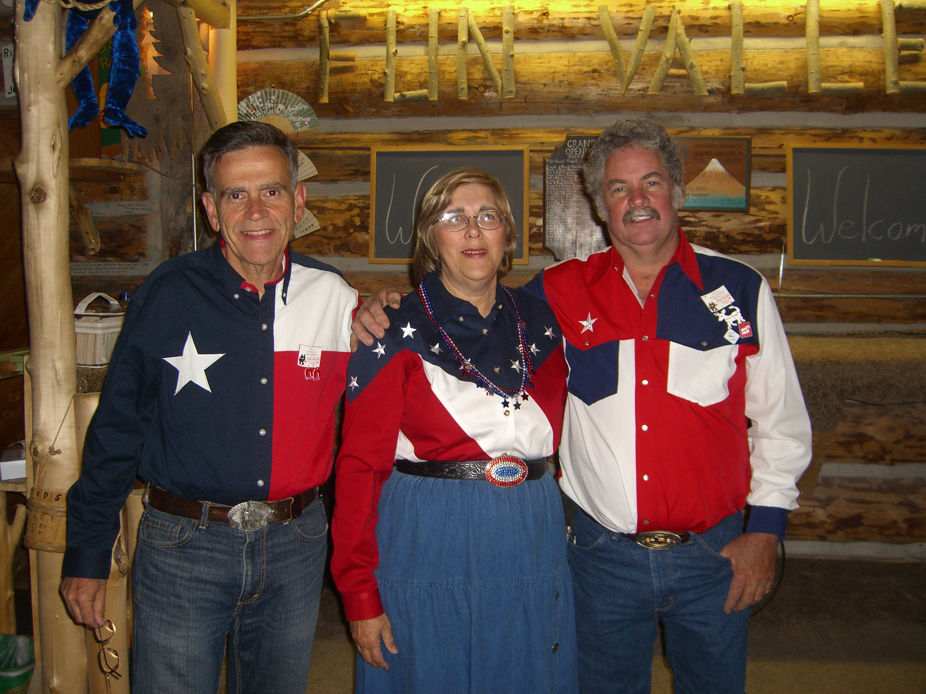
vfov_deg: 37.7
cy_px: 347
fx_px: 1017
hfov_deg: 49.0
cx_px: 463
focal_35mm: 38
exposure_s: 1/60
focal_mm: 7.9
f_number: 2.8
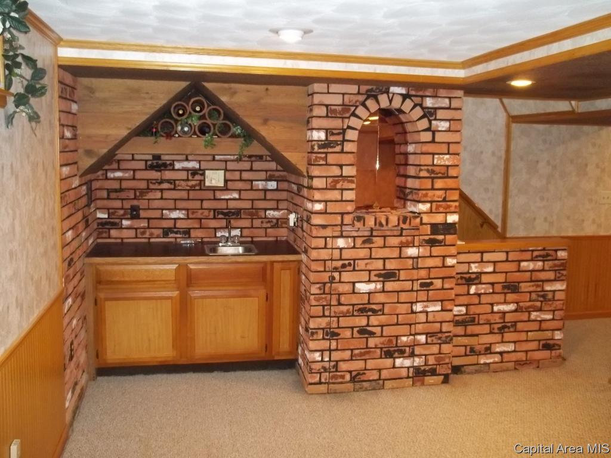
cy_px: 229
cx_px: 306
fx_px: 582
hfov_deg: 55.4
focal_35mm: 33
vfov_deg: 42.9
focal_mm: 5.9
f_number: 3.3
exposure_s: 1/30
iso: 400
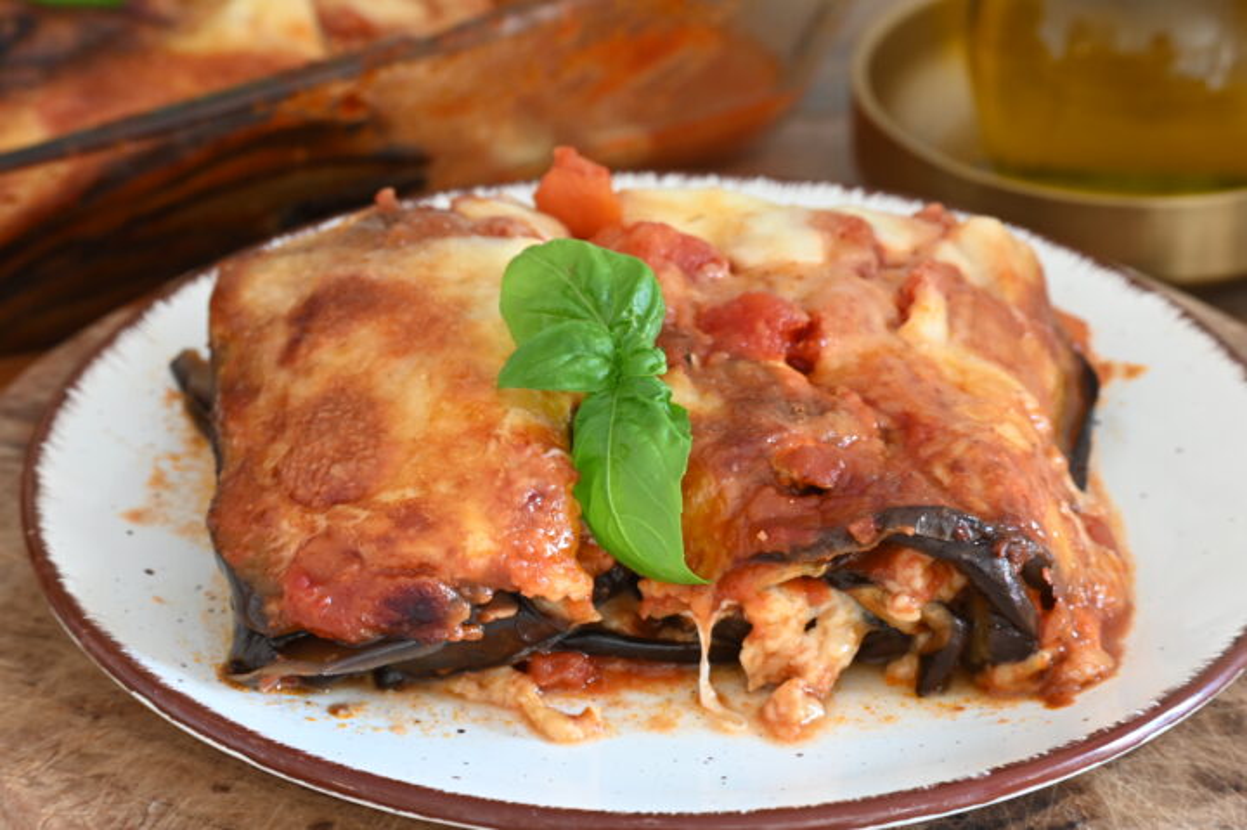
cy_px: 415
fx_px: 4708
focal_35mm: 136
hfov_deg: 15.1
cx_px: 624
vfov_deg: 10.1
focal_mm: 91
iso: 200
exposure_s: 1/1.3
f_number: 9
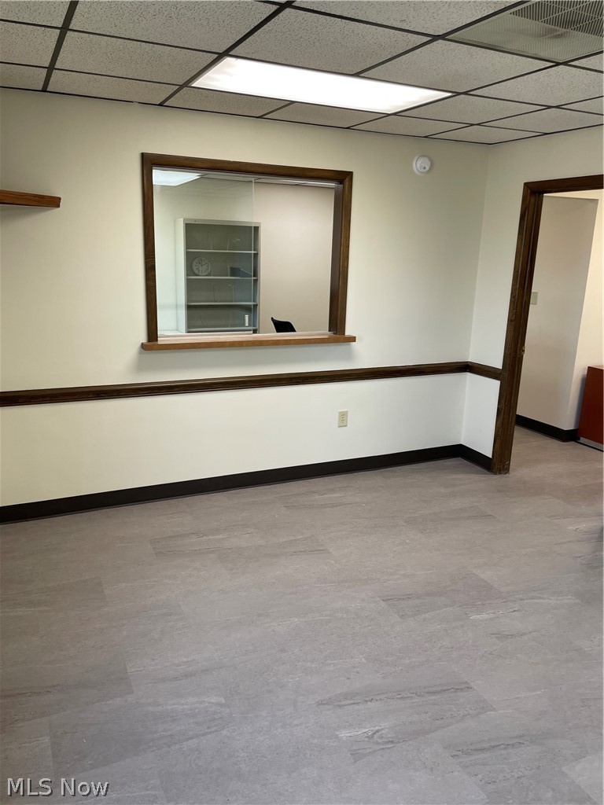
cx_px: 302
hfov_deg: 53.1
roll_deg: -0.4
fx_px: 605
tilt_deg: -13.9
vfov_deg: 67.3
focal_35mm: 26
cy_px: 402
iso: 80
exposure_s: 1/60
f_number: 1.6
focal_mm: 4.2
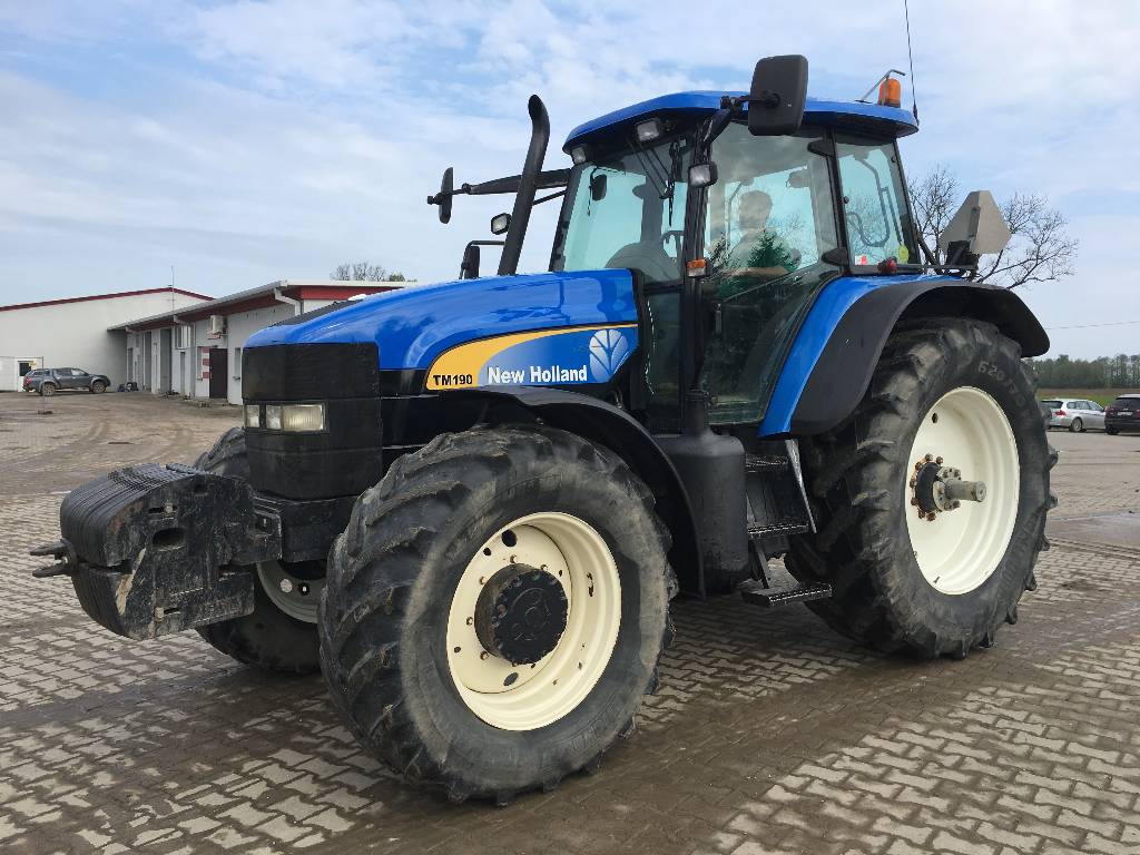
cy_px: 428
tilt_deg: -2.7
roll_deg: -0.8
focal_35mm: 29
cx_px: 570
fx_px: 955
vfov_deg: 48.2
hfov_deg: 61.7
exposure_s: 1/1083
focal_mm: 4.15
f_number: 2.2
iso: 25
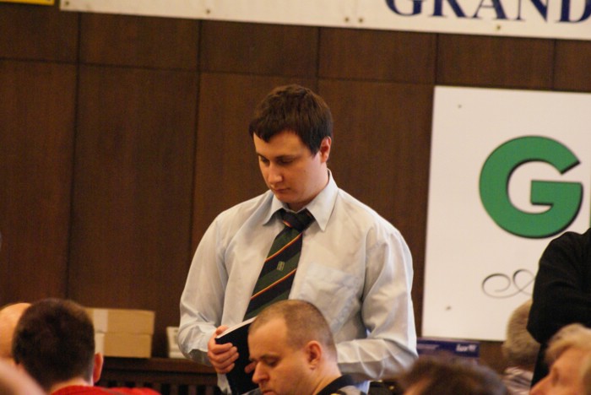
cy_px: 198
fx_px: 4929
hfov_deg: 6.9
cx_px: 296
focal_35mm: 300
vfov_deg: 4.6
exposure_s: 1/6
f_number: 5.6
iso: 1600
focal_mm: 200
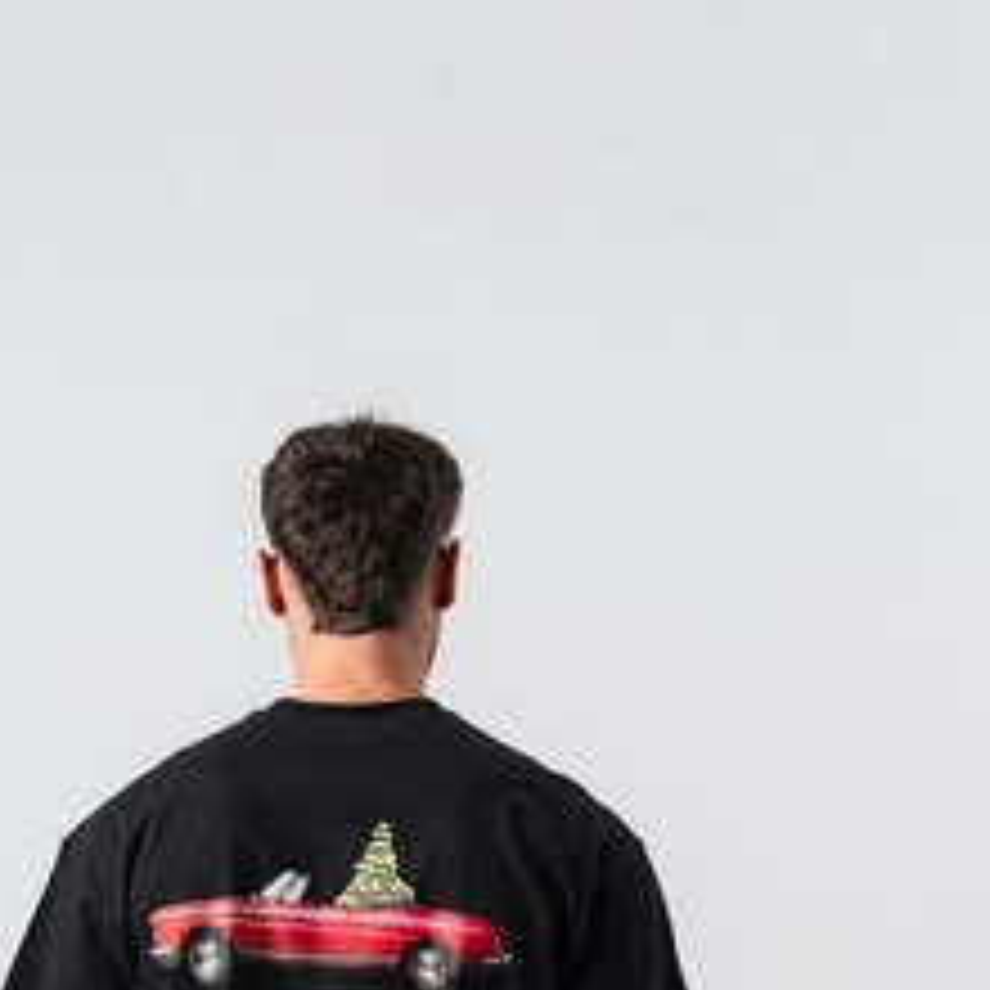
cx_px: 310
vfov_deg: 10.6
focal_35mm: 162
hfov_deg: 10.8
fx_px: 5242
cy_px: 1269
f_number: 10
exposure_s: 1/125
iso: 100
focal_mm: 70
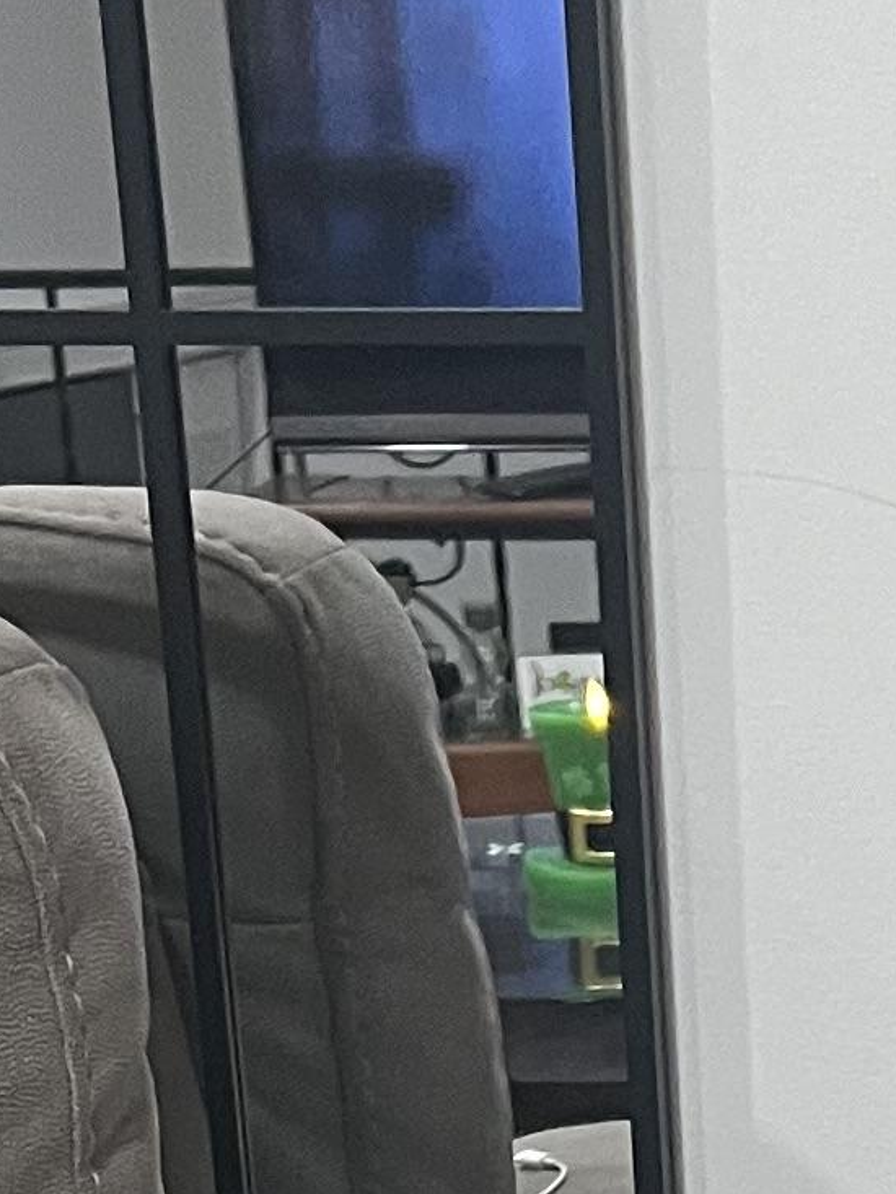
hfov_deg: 10.1
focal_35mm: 143
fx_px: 4934
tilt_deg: -26.7
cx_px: 1228
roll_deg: +2.6
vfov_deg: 11.9
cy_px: 2619
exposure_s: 1/60
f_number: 1.5
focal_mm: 5.7
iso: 200
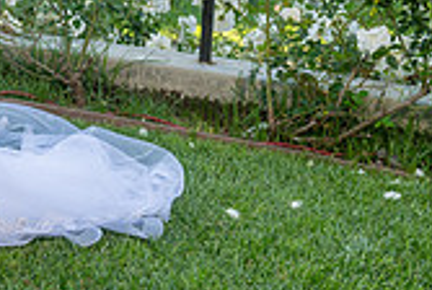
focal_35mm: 133
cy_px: -123
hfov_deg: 14.4
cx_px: -205
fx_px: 1599
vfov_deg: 10.1
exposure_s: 1/200
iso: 200
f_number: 5.6
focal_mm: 35
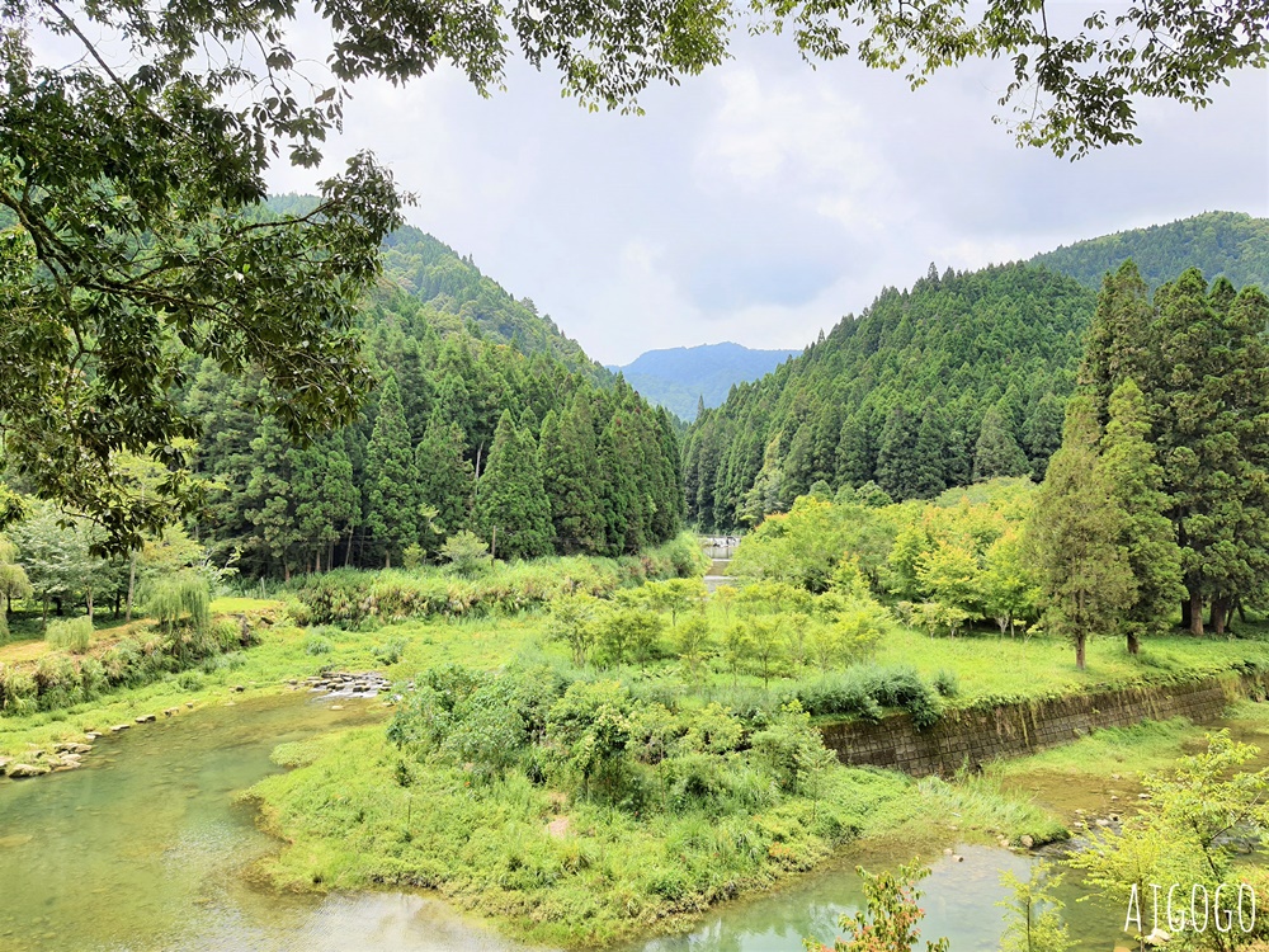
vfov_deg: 53.1
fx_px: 953
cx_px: 634
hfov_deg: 67.3
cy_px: 476
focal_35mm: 26
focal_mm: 4.32
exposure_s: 1/1664
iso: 50
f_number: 1.7
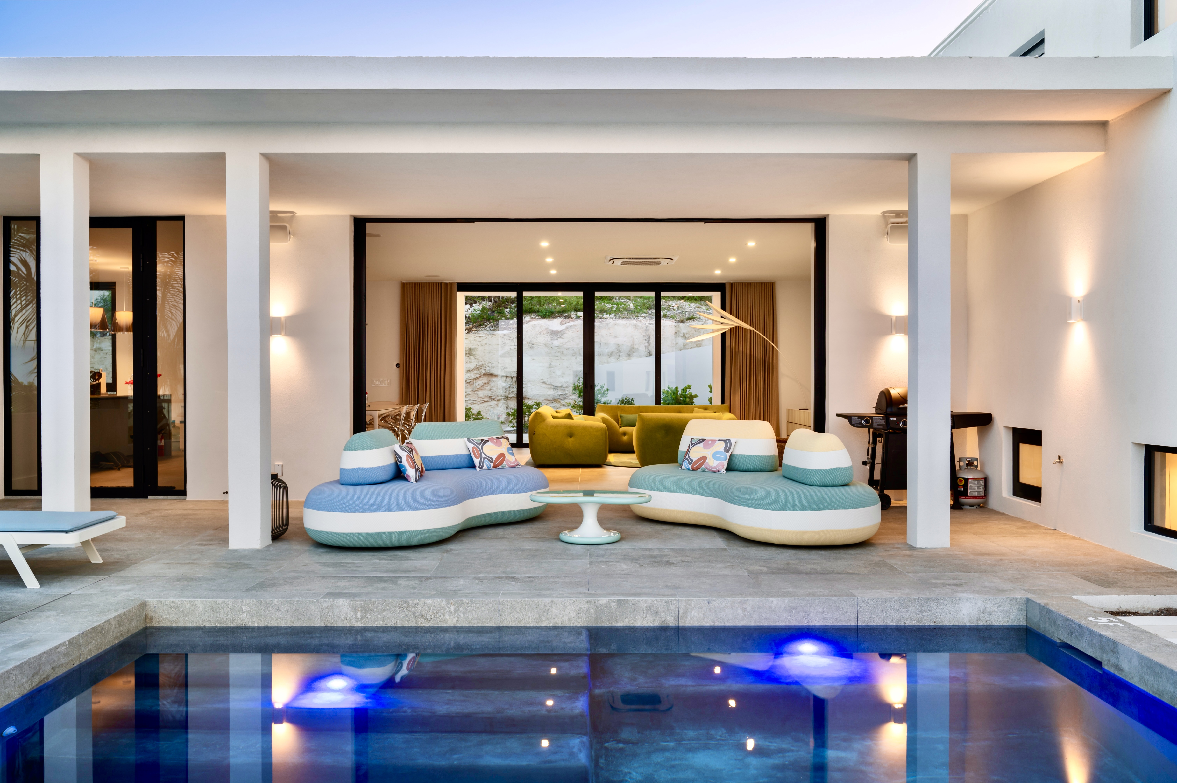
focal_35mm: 30
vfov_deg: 43.6
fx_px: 980
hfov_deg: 62.0
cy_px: 392
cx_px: 588
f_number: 8
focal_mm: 30
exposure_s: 1/3
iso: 250
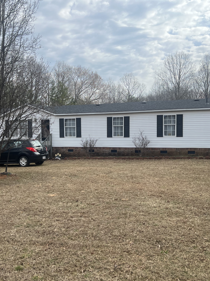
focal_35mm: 35
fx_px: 283
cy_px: 142
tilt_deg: -2.9
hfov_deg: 40.6
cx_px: 86
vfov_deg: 52.6
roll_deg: +0.2
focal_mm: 5.7
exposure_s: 1/2762
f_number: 1.5
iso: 50
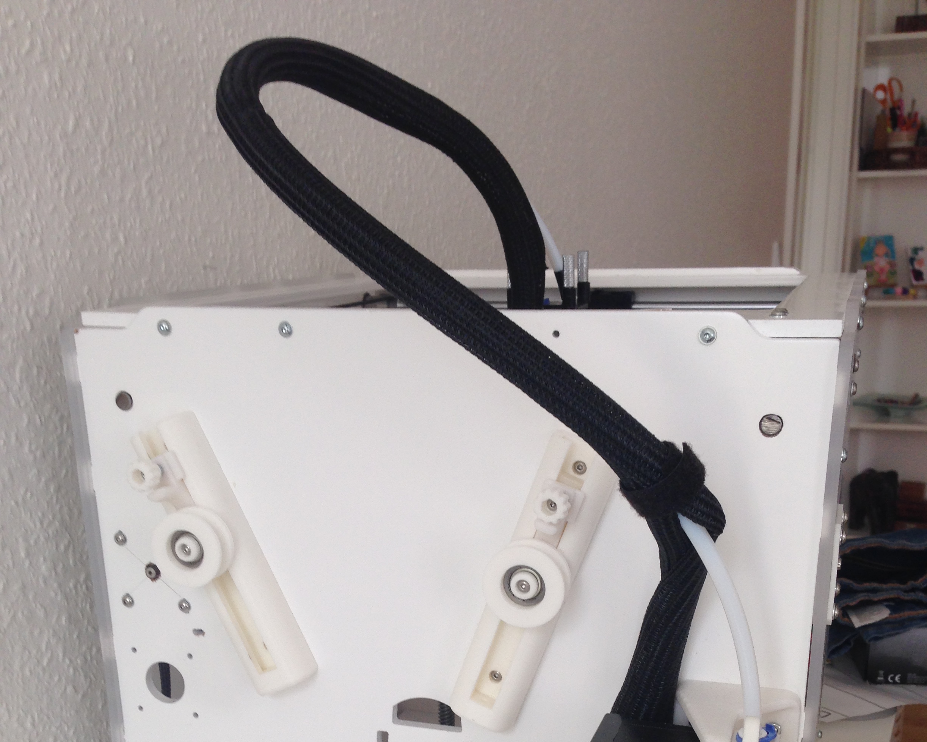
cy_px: 618
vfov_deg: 33.6
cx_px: 464
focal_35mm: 43
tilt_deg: -17.8
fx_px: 1180
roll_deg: +0.6
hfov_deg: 42.9
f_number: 2.4
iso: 50
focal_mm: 4.12
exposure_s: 1/40
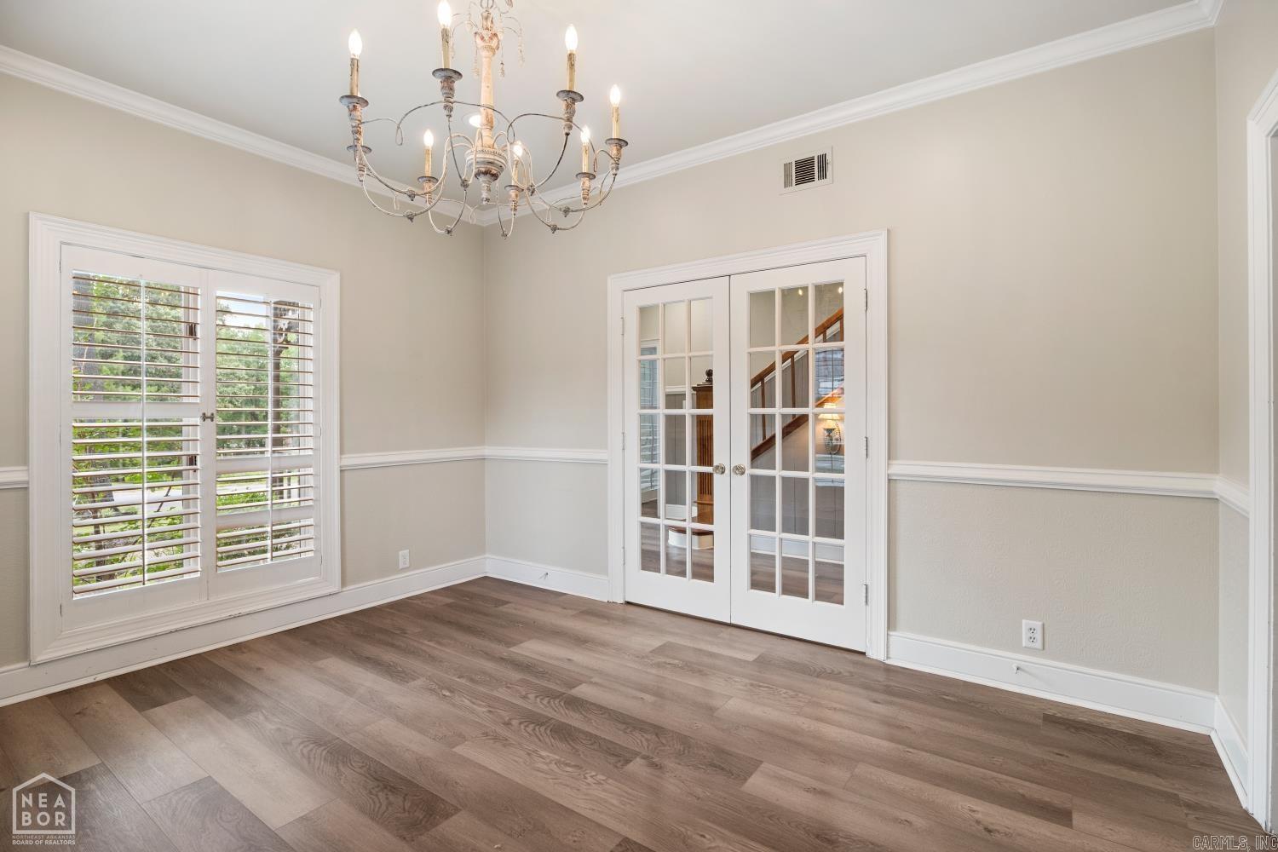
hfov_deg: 96.7
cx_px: 639
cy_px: 426
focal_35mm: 16
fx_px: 568
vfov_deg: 73.7
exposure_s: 1/400
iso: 1250
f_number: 5.6
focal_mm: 16
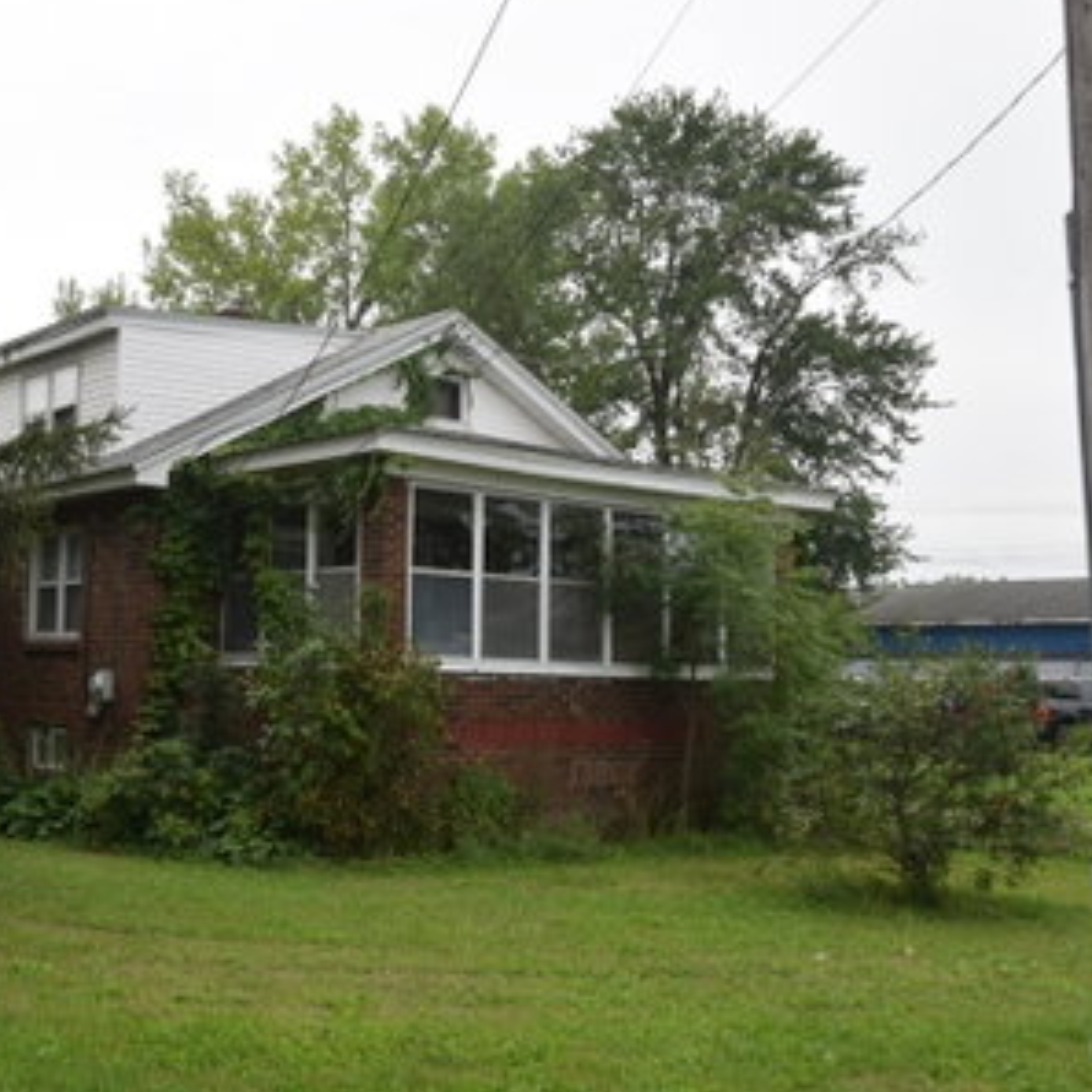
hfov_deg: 37.2
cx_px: 243
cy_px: 542
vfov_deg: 38.3
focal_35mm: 44
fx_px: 1570
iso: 200
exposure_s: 1/250
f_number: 8
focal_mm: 20
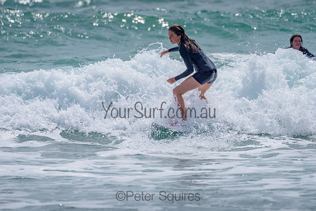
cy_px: 88
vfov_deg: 2.2
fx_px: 5378
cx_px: 194
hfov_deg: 3.4
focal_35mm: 613
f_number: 5.6
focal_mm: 500
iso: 80
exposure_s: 1/2000
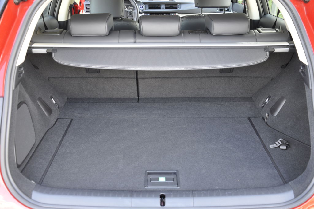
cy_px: 104
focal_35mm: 42
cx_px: 157
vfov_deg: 31.8
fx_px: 366
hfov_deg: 46.5
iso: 360
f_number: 5.6
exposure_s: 1/30
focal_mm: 28
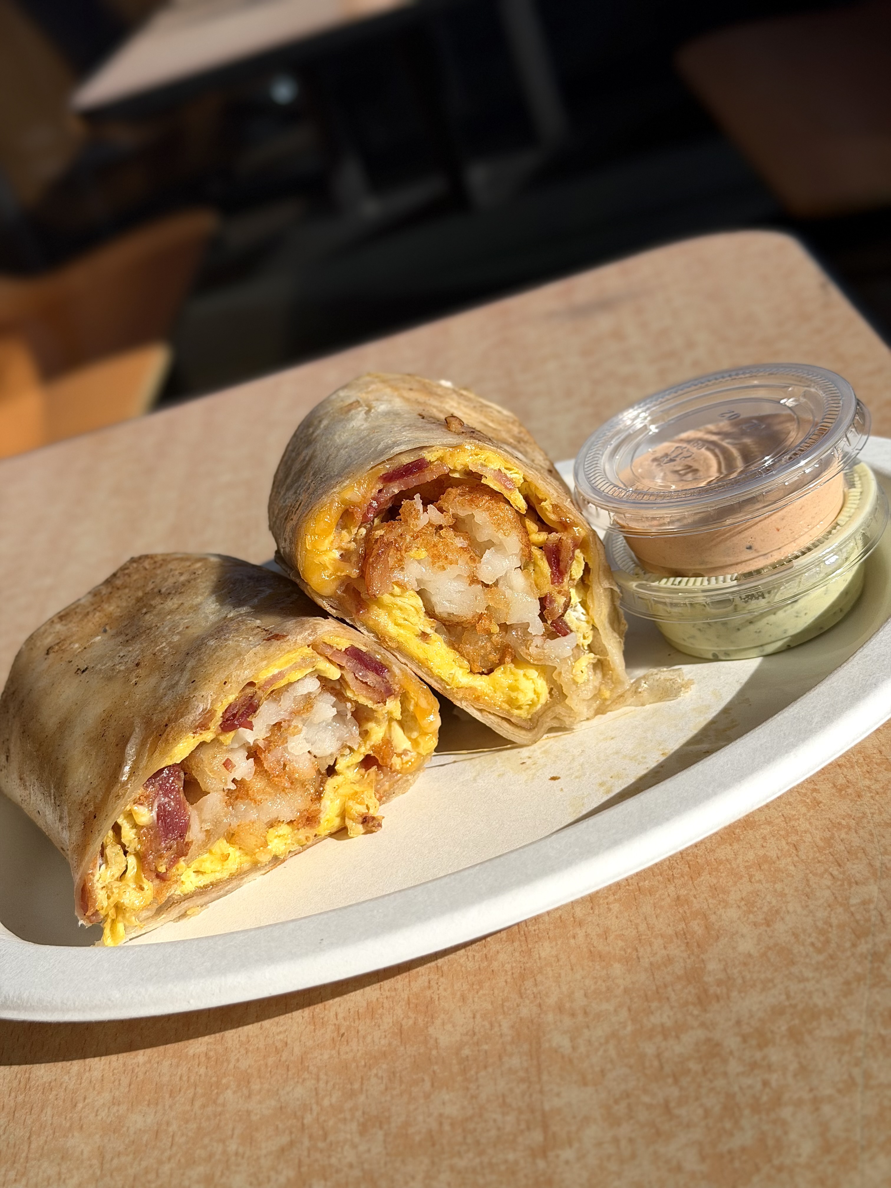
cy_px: 594
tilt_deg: -25.0
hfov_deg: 30.3
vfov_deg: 39.7
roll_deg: +19.6
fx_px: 1647
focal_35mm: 48
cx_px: 446
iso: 64
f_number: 1.78
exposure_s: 1/8772
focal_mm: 6.76
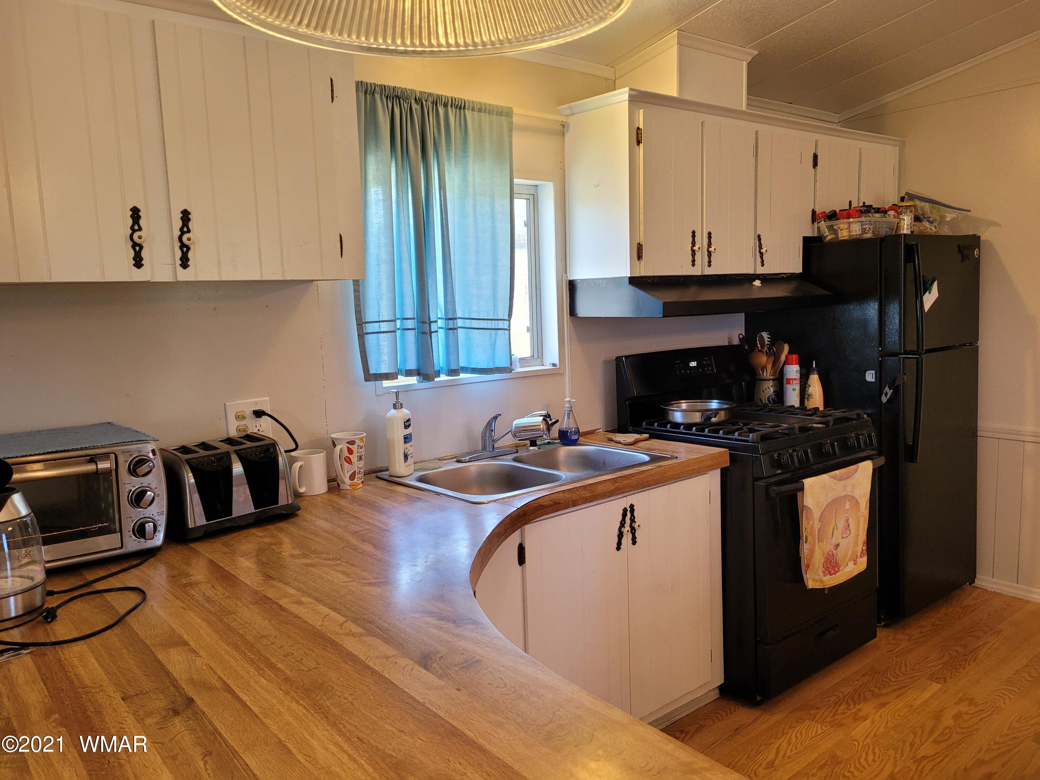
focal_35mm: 26
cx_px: 520
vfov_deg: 53.1
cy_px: 390
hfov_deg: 67.3
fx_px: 781
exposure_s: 1/119
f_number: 1.8
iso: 250
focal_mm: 5.4
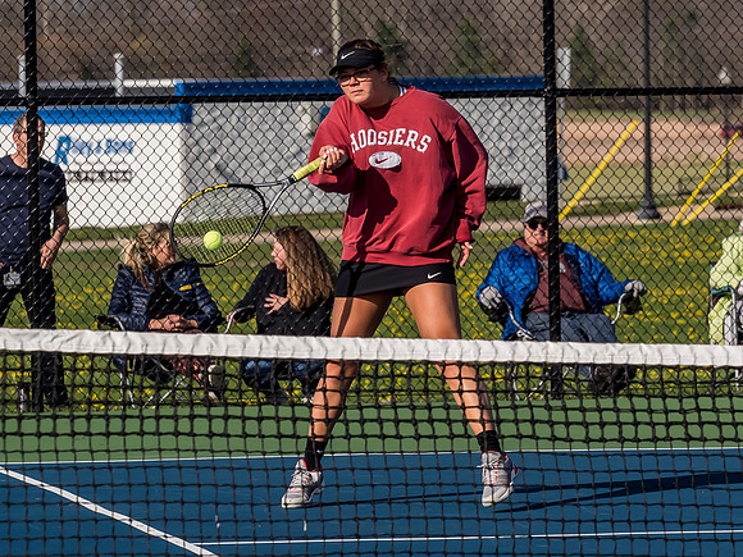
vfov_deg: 4.5
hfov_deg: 6.0
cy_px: 228
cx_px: 374
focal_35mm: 329
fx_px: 7065
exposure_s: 1/1600
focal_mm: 106
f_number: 5
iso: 400
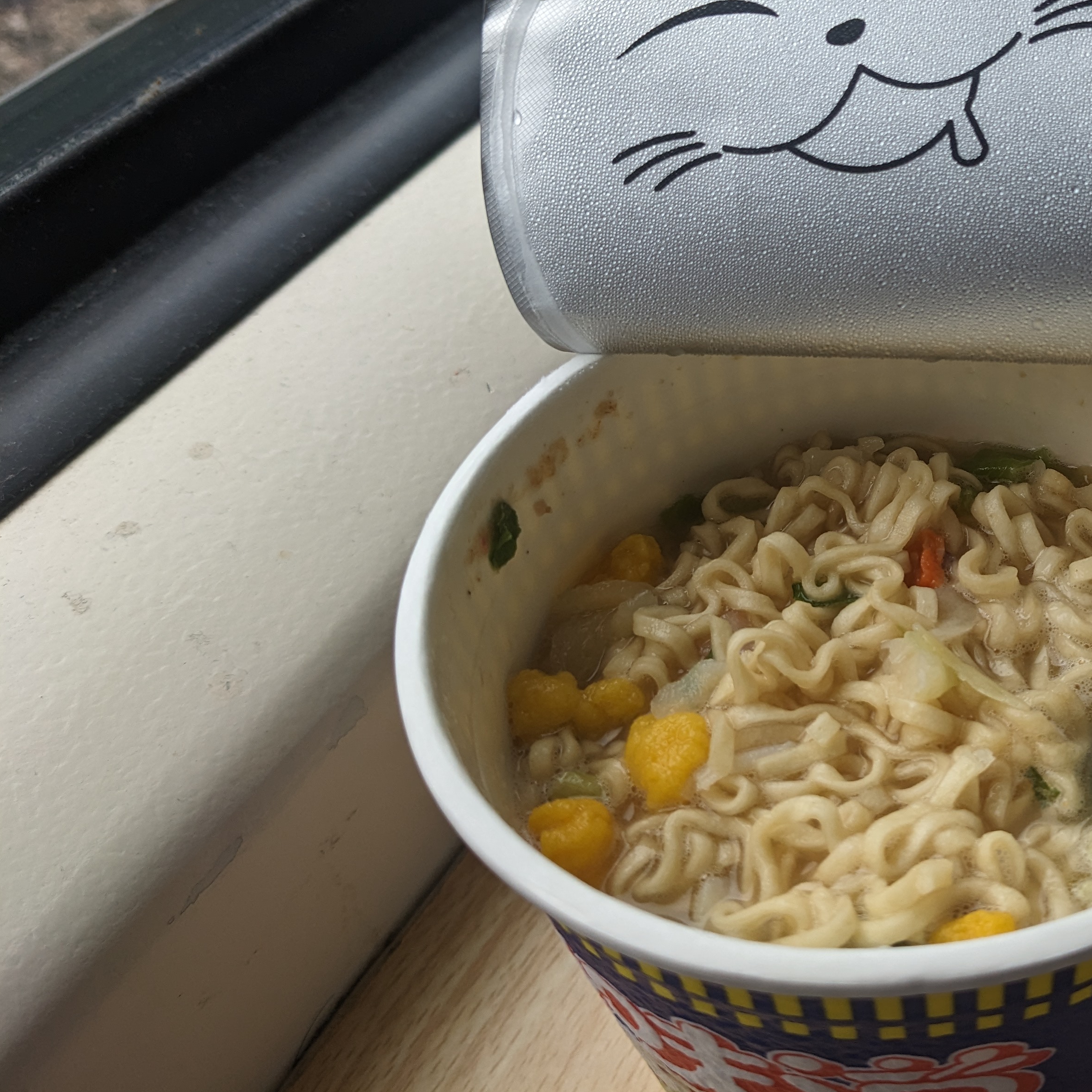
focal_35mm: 41
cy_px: 395
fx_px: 1463
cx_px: 929
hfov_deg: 38.8
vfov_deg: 40.6
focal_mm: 4.38
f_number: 1.73
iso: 60
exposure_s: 1/757
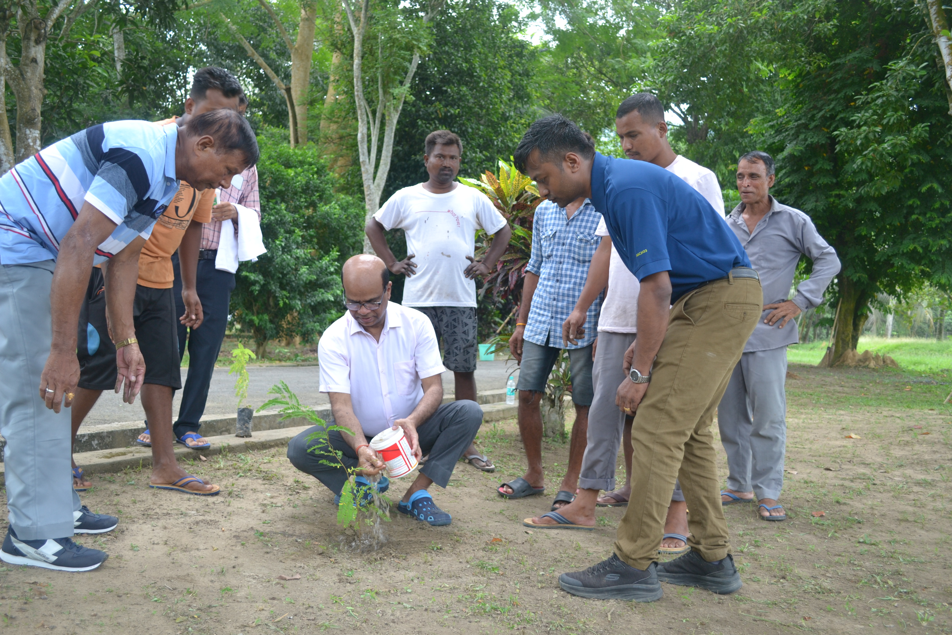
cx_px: 476
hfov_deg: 57.2
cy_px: 318
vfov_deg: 40.0
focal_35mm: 33
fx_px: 873
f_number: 3.8
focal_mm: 22
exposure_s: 1/125
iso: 180
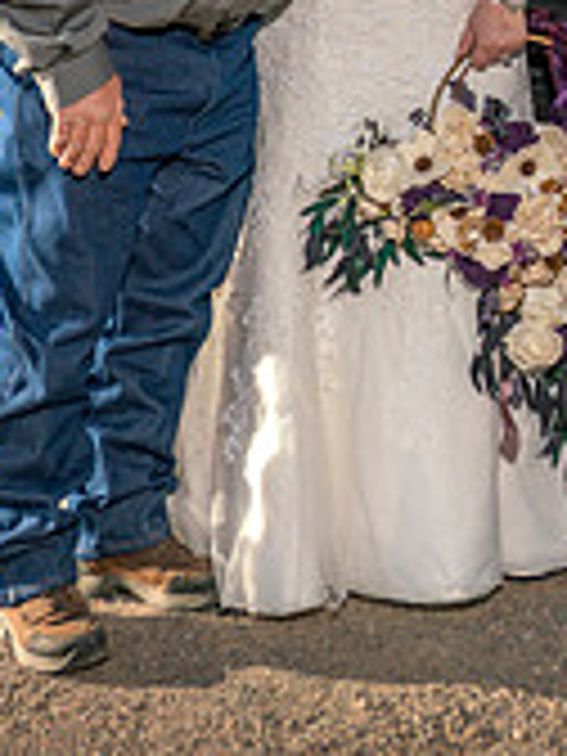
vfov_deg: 18.5
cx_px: 504
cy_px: -45
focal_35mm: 103
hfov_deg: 14.2
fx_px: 2249
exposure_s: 1/4000
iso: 250
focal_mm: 40
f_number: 2.8
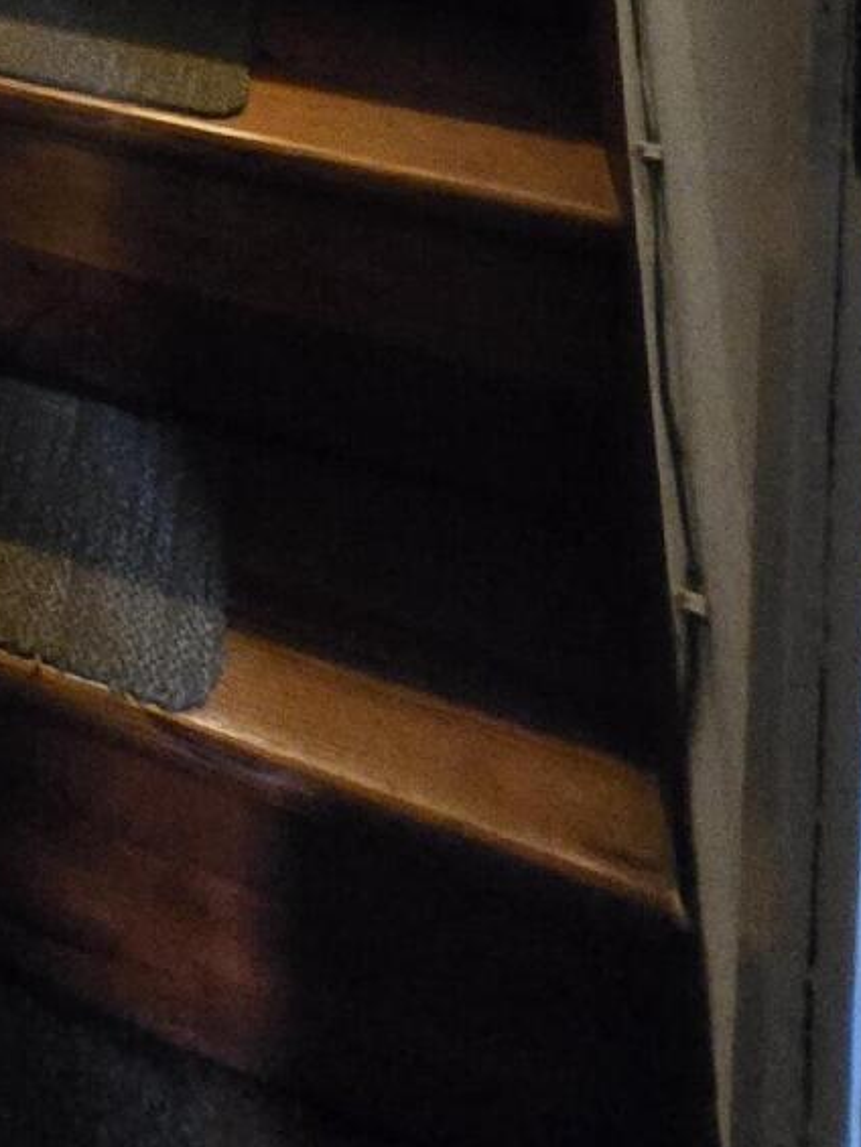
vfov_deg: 26.5
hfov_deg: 24.3
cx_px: -449
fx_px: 1525
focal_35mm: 46
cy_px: -656
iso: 1250
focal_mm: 1.7
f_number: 2.2
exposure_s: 1/30
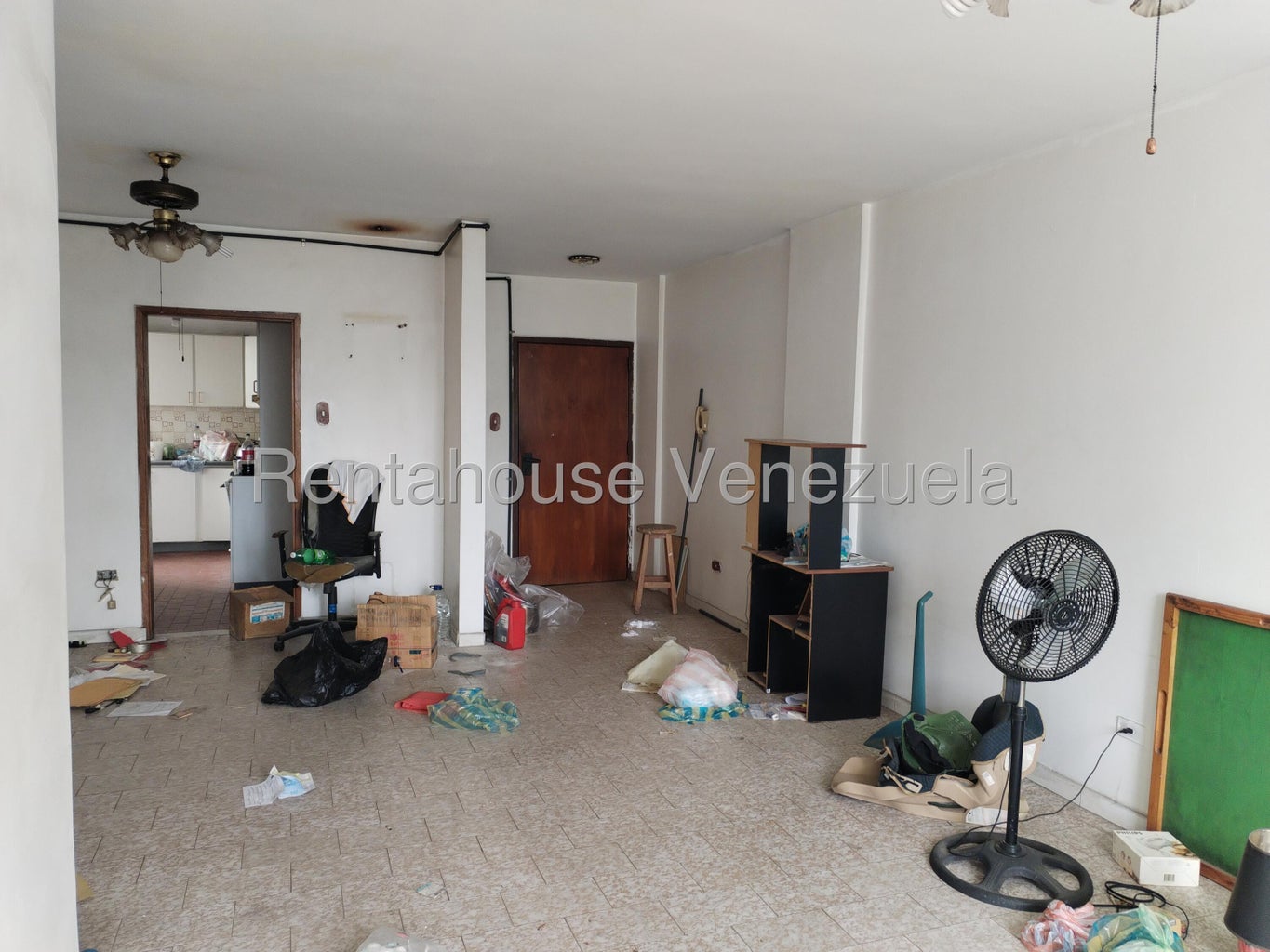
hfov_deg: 61.7
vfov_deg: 48.2
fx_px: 1064
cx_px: 635
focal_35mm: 29
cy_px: 476
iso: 379
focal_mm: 4.75
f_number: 1.8
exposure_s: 1/33.3
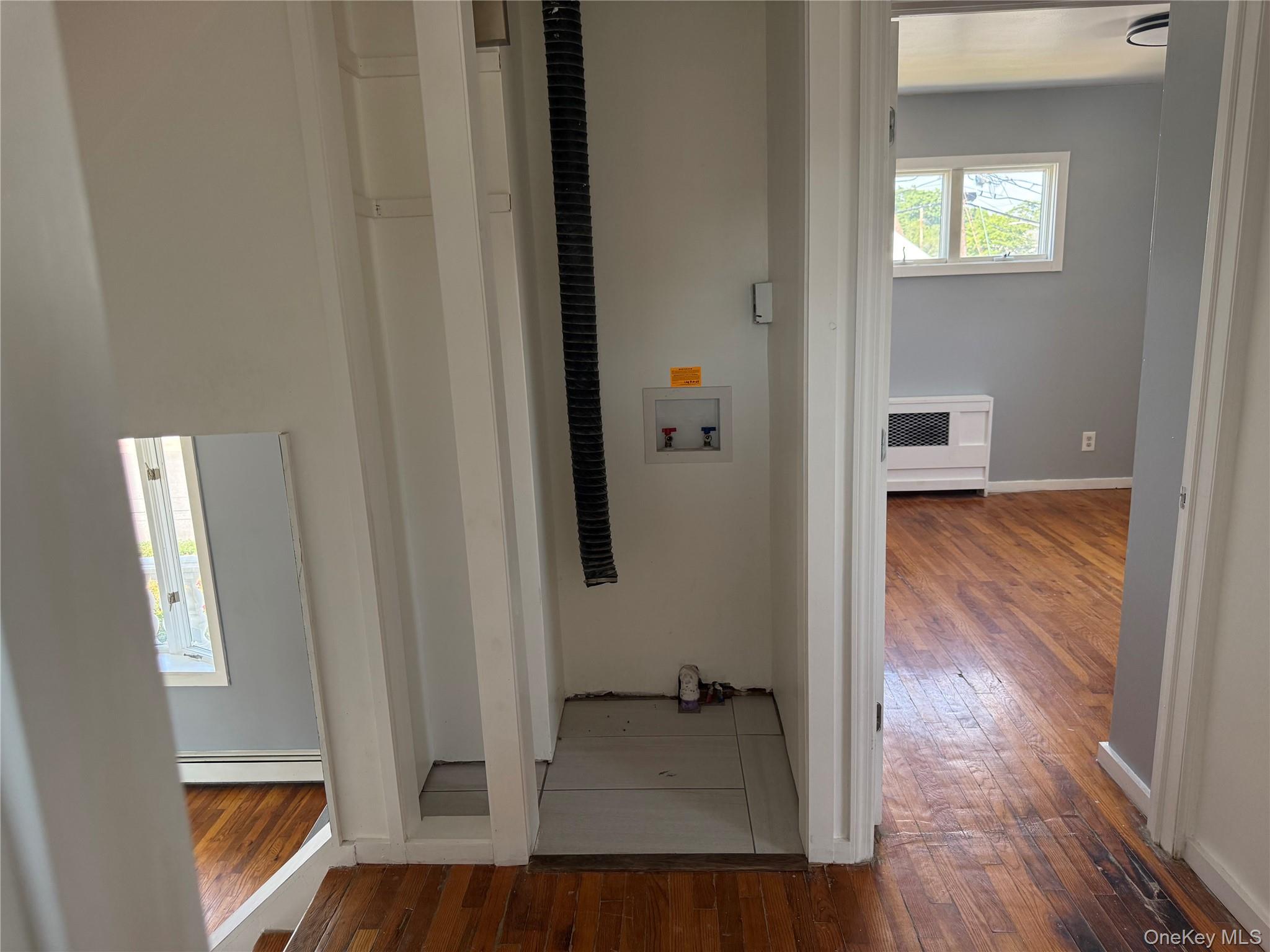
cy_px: 476
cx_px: 635
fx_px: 881
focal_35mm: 24
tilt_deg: -12.3
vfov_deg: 56.8
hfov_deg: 71.6
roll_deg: +2.4
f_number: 1.78
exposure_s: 1/137
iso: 200
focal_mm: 6.76
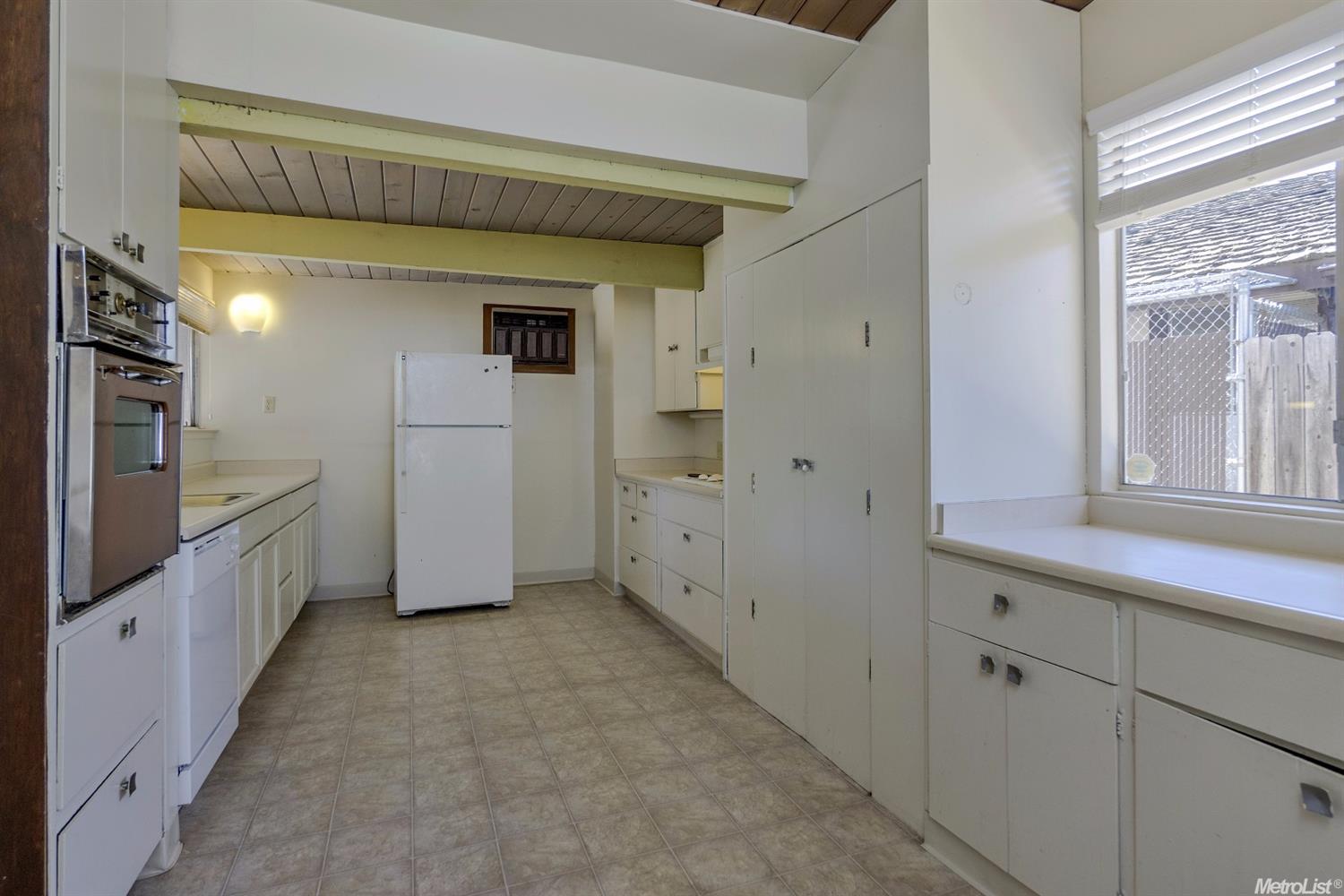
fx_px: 672
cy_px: 448
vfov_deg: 67.4
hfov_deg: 90.0
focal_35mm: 18
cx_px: 672
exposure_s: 1/25
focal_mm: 12
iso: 100
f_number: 5
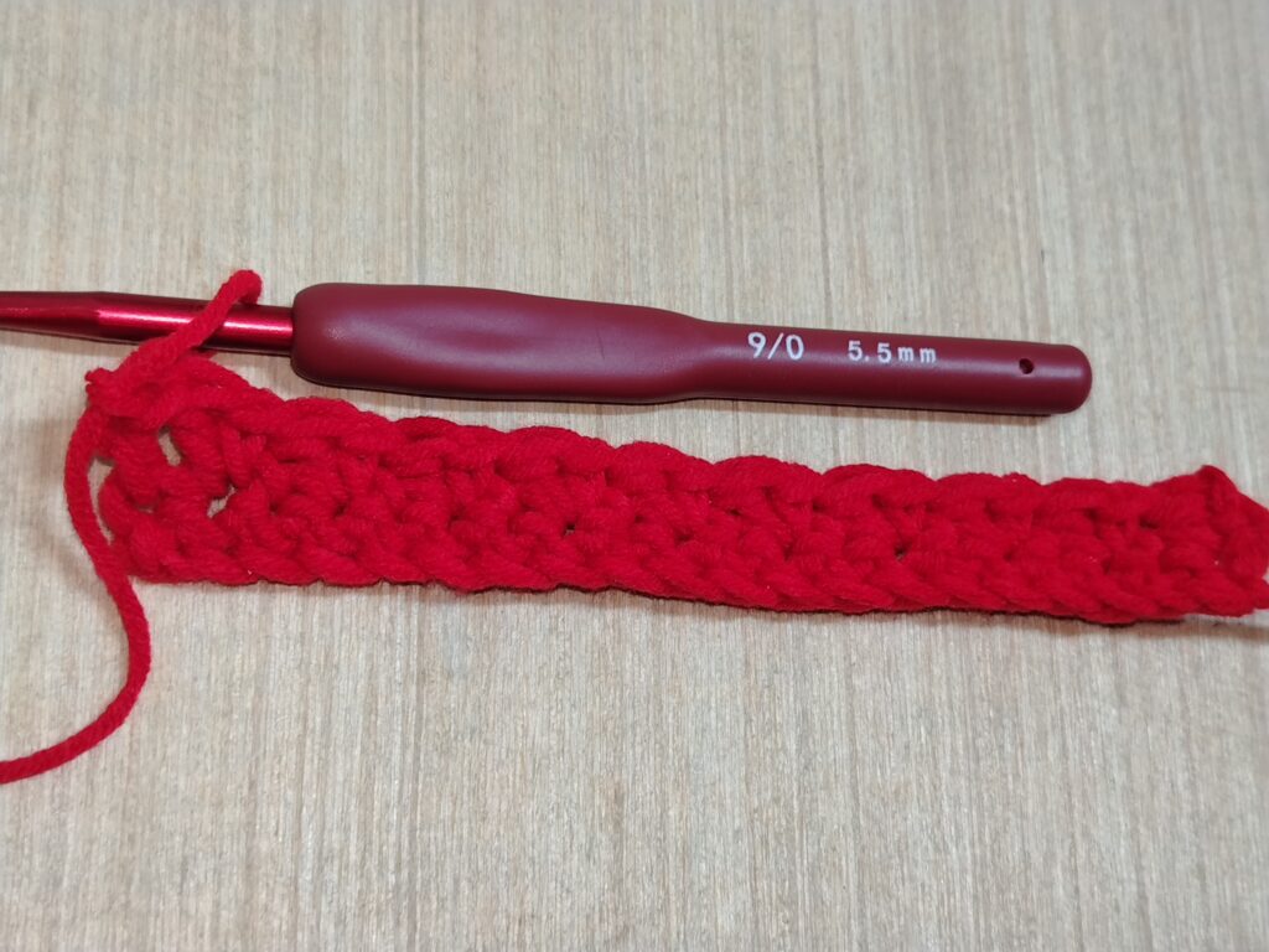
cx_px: 634
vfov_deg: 30.3
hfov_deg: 39.7
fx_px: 1760
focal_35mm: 48
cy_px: 476
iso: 481
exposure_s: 1/50
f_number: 1.75
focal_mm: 5.25
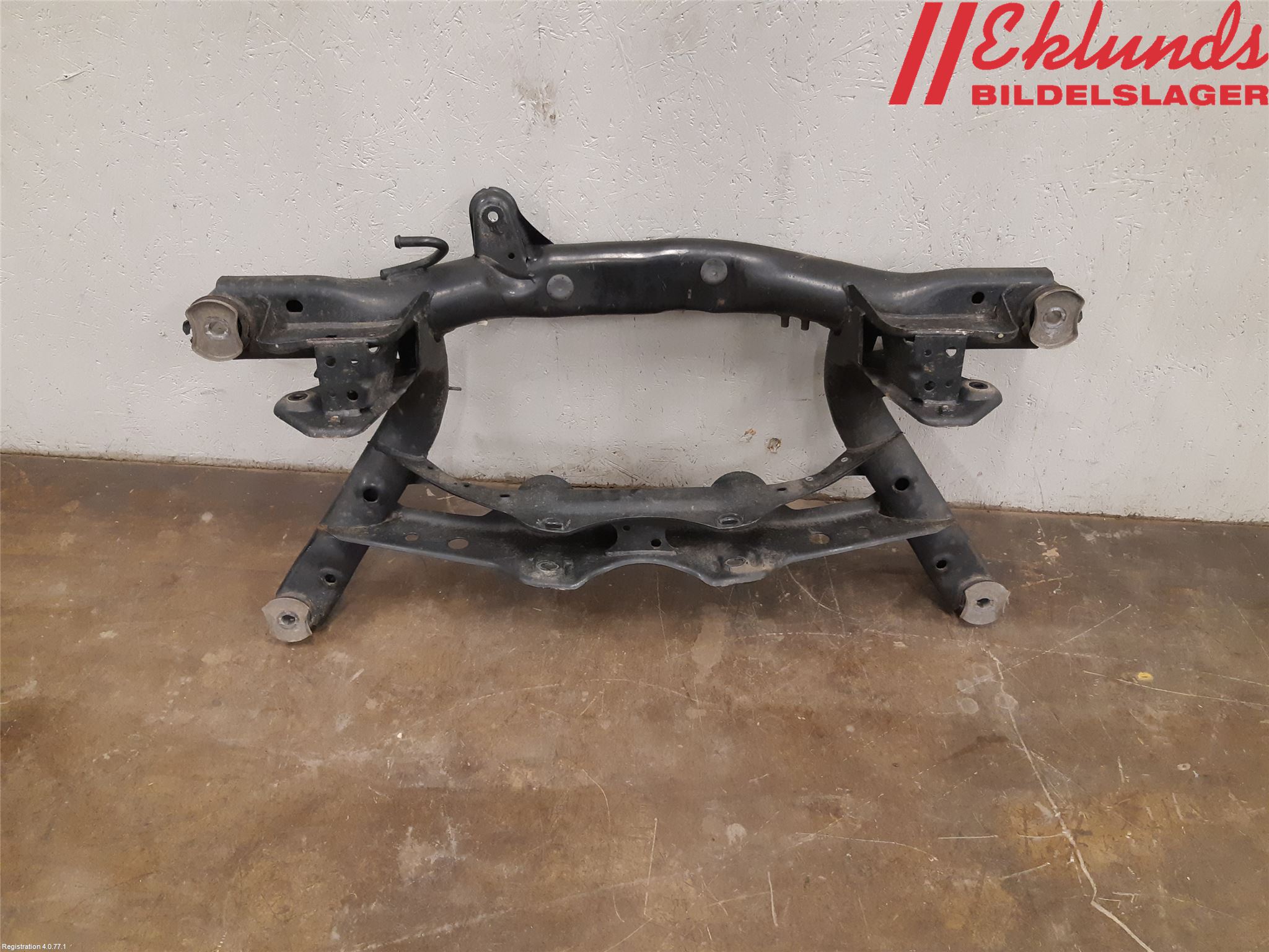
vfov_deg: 53.1
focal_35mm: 26
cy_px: 476
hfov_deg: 67.3
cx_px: 634
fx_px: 953
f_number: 1.7
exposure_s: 1/50
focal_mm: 3.93
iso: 250
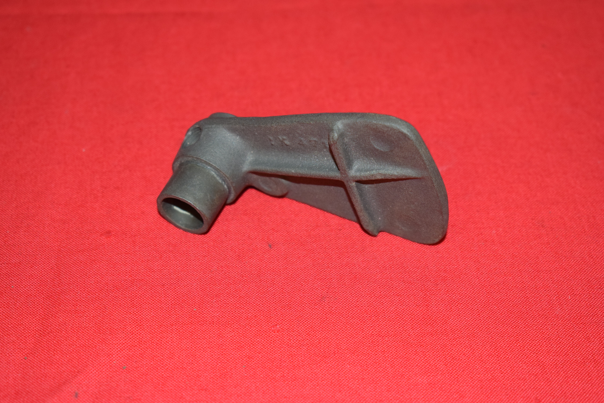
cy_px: 202
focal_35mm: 82
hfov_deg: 24.6
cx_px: 302
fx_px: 1384
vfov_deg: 16.6
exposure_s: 1/125
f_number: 5.6
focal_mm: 55
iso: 1250
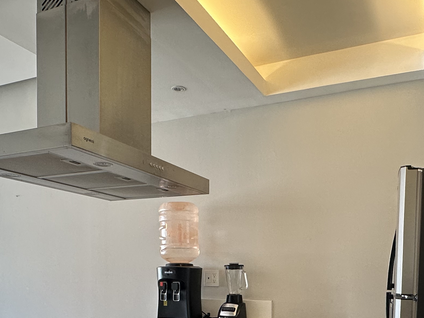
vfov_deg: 37.2
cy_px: 285
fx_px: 441
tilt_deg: -1.7
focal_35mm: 36
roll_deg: -0.5
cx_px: 237
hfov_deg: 51.2
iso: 200
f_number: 2.2
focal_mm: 2.22
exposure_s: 1/120
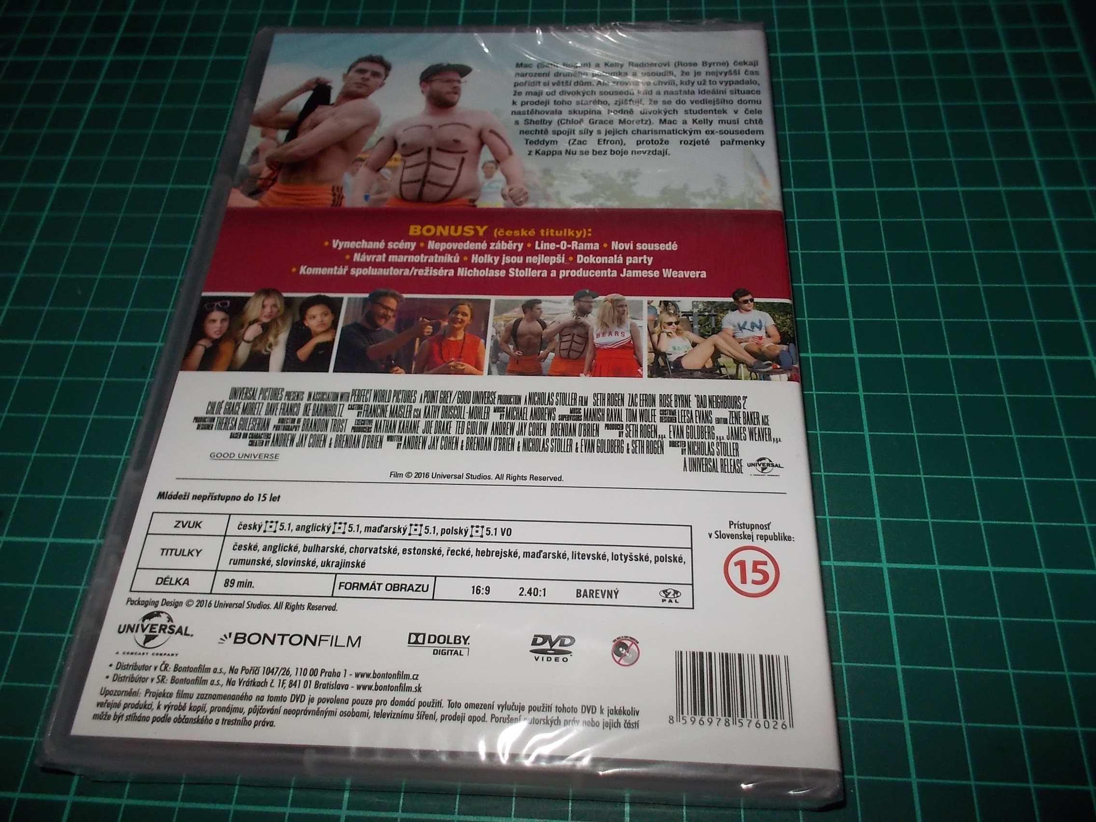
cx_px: 548
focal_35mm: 29
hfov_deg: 61.7
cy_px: 411
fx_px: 918
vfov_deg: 48.2
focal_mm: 4.1
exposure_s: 1/30
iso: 200
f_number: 3.3
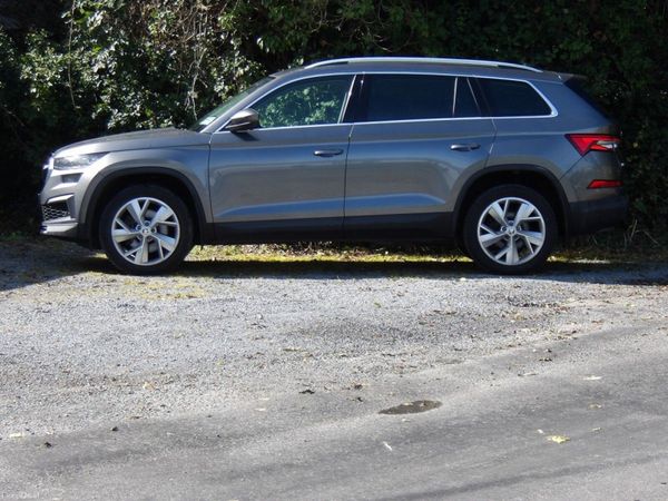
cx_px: 334
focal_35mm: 108
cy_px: 250
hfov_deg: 18.2
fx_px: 2084
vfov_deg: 13.7
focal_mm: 19.6
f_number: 6.6
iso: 100
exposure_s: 1/138
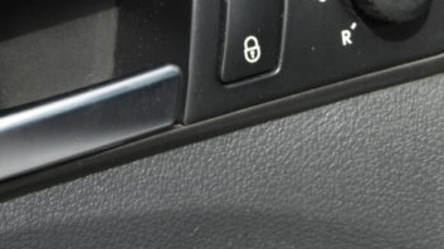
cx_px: 167
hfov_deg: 7.3
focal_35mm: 297
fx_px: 3494
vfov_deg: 4.1
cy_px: 28
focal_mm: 24.3
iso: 100
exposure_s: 1/320
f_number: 4
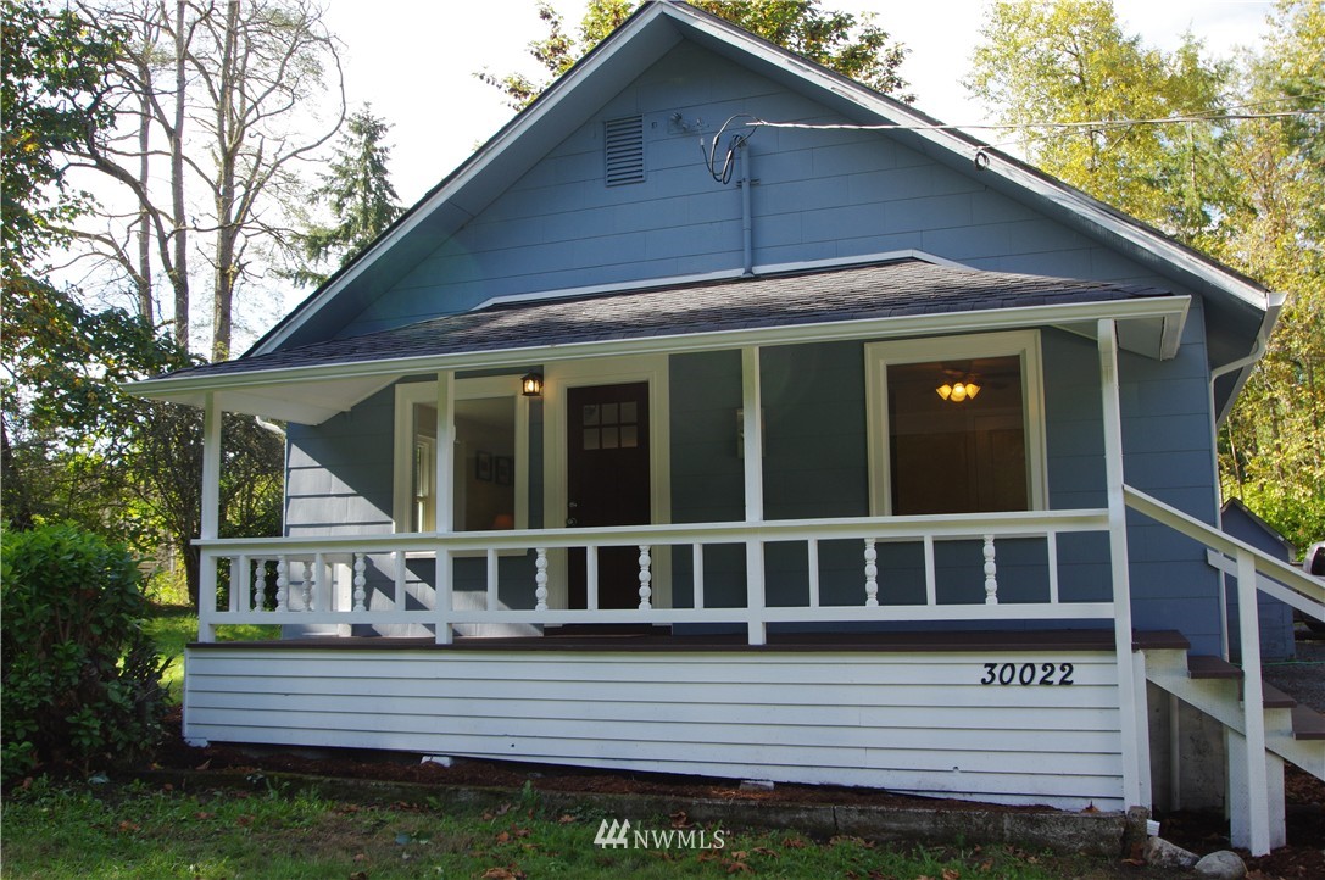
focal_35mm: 36
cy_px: 440
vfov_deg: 36.8
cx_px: 662
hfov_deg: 53.2
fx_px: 1323
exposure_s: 1/125
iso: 400
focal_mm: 24
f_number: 11
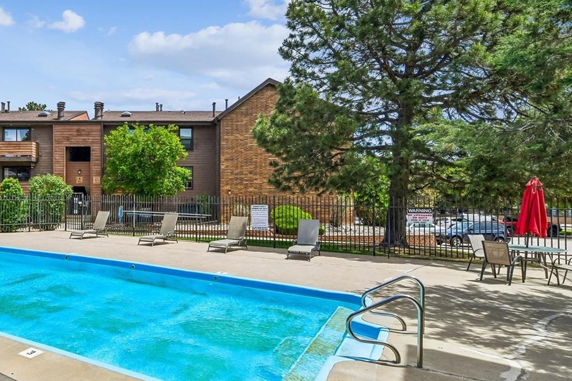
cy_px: 186
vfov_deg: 49.5
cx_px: 147
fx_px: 413
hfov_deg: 65.4
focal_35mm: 26
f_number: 11
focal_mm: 16
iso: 400
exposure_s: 1/1000
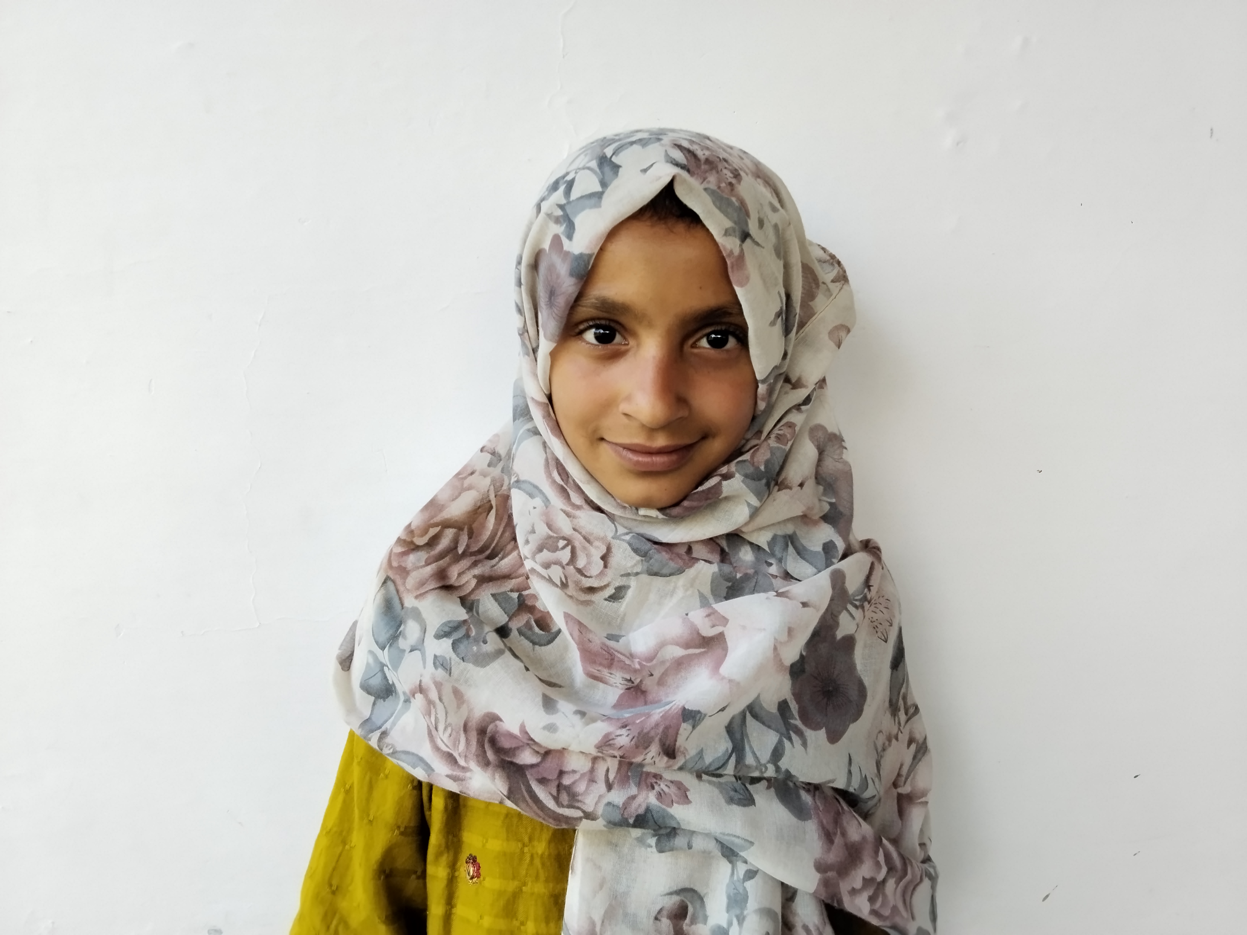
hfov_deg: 67.3
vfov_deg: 53.1
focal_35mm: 26
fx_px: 937
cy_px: 468
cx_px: 624
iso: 50
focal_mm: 2.78
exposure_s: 1/119
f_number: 2
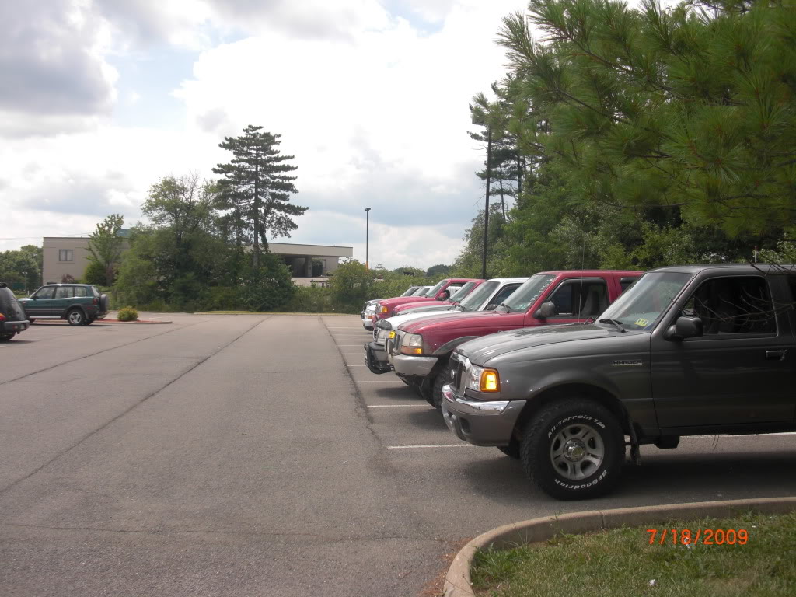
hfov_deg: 51.4
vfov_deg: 39.7
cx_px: 398
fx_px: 828
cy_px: 298
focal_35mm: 36
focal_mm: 6.3
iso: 50
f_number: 2.8
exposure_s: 1/800
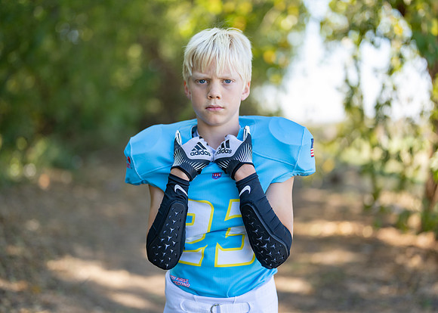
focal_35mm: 54
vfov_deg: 26.3
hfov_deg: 36.2
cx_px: 223
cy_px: 153
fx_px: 670
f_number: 1.2
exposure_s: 1/1250
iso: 100
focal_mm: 50
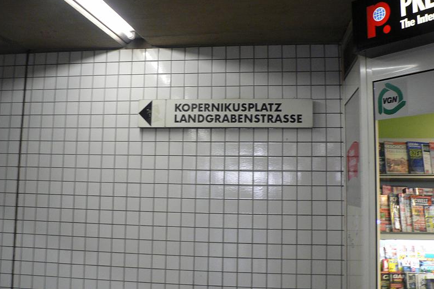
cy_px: 125
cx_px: 215
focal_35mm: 38
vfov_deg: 35.0
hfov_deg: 50.7
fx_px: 458
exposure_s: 1/30
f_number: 2.8
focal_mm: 6
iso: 200
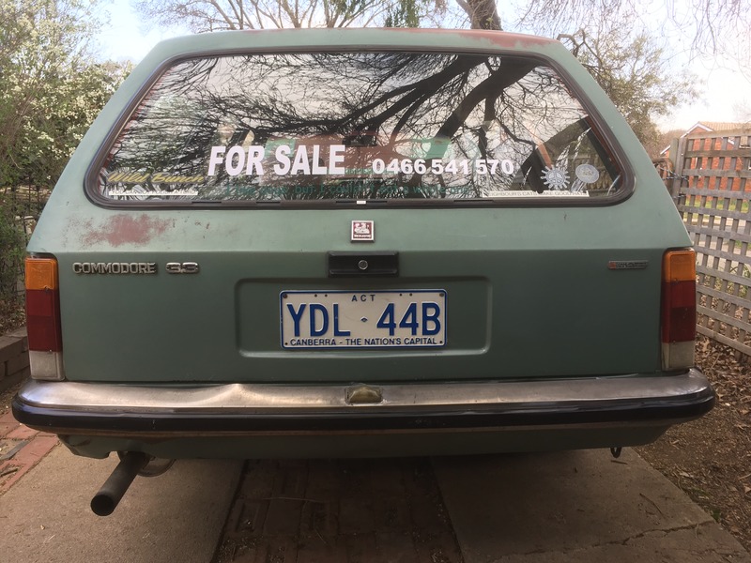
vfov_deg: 48.2
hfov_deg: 61.7
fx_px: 629
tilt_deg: -9.7
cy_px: 282
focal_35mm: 29
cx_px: 376
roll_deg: -0.4
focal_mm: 4.15
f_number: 2.2
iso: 25
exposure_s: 1/50
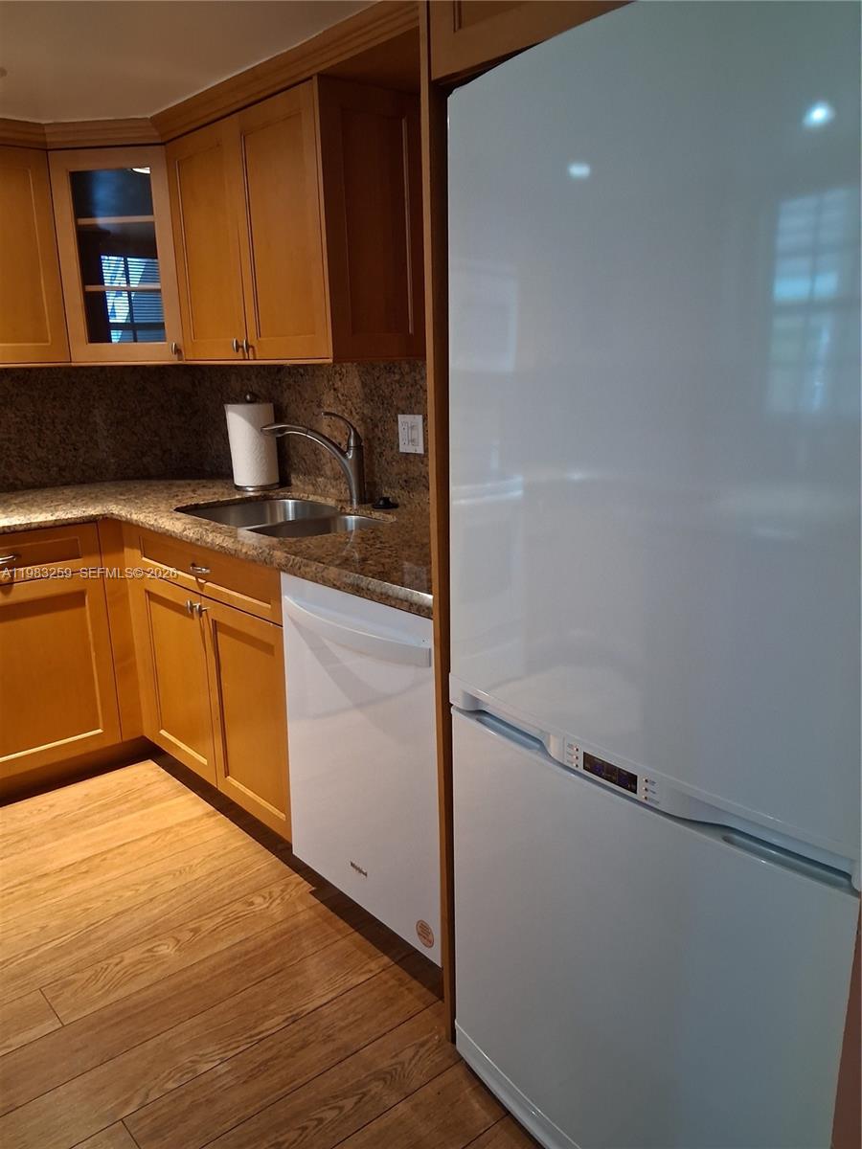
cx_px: 431
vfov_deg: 67.3
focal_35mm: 26
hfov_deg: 53.1
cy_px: 574
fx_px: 863
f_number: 1.8
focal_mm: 3.98
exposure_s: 1/40
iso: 500
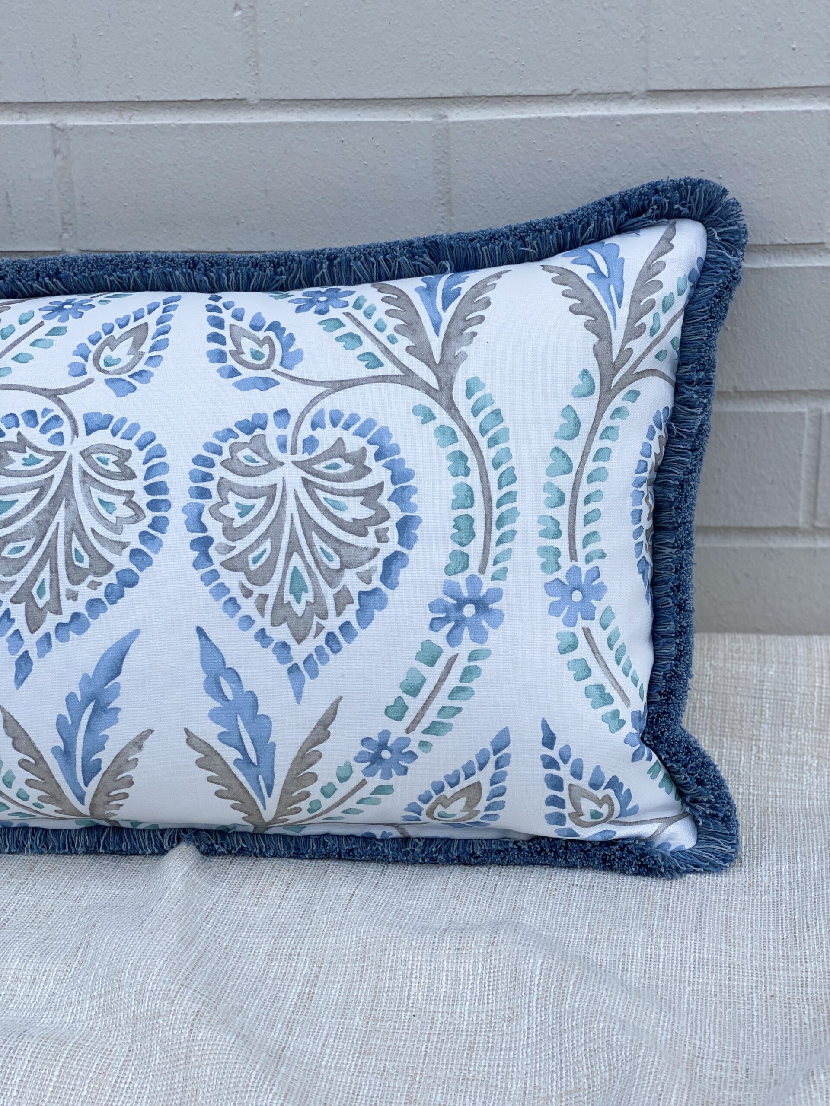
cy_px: 553
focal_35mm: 52
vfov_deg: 36.8
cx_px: 415
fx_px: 1662
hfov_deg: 28.0
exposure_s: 1/615
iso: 20
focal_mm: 6
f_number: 2
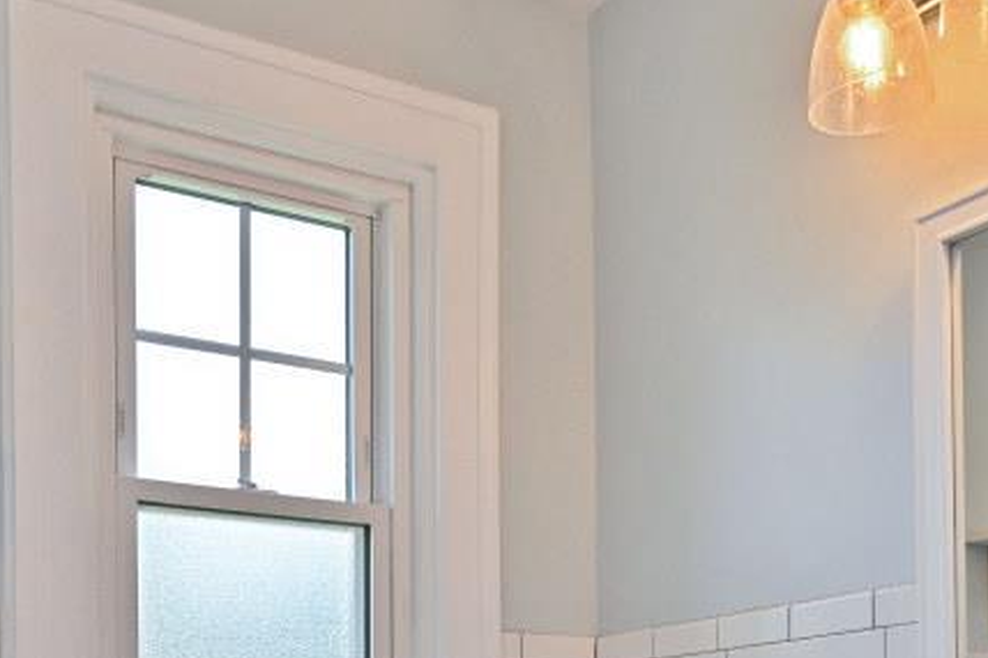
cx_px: 491
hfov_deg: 40.3
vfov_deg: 25.0
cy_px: 775
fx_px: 1345
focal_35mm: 49
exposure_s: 1/125
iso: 140
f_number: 5.6
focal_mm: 14
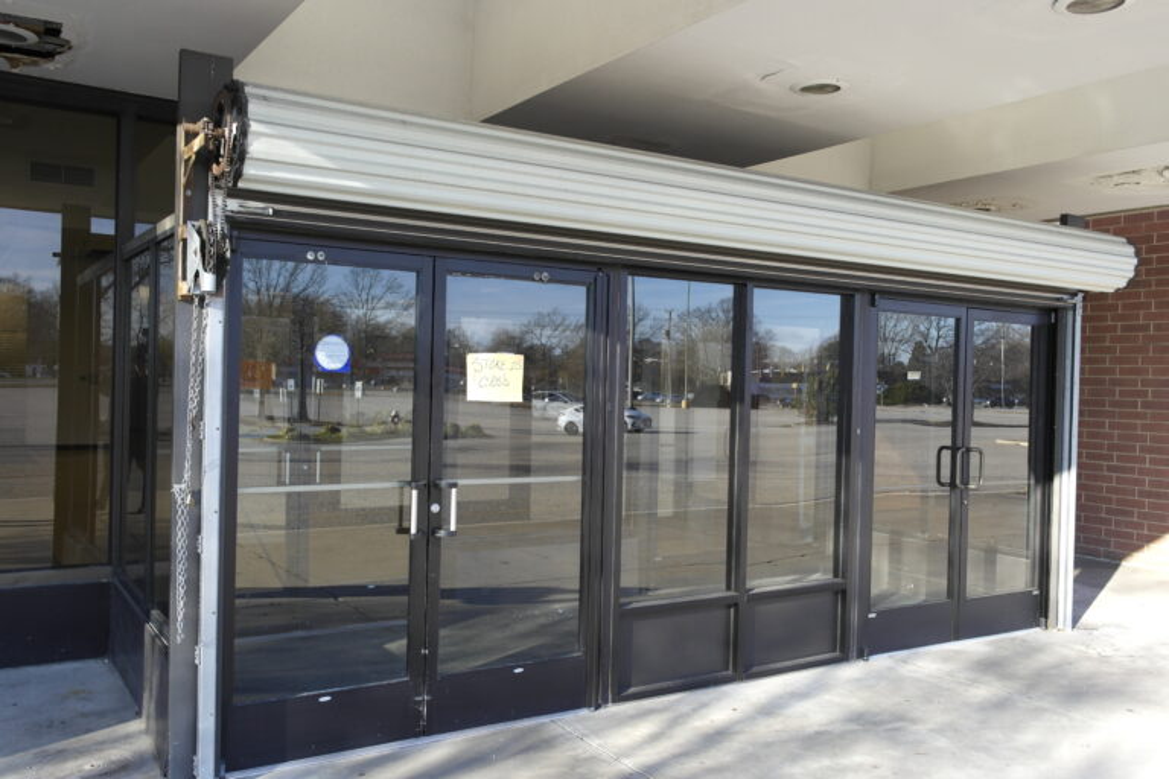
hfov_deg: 61.9
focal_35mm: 30
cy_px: 390
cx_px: 584
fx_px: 974
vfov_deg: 43.6
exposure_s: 1/125
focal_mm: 20
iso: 100
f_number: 4.5
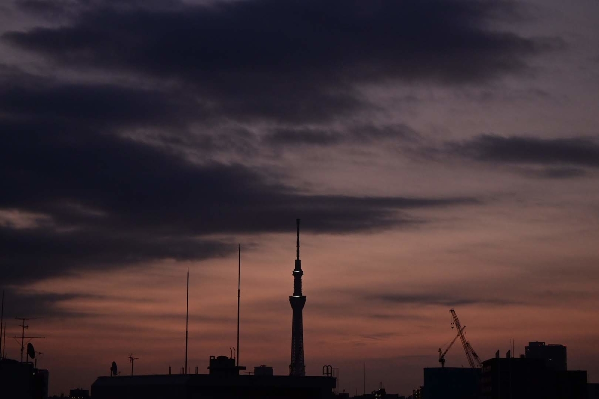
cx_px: 300
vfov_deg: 19.7
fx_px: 1148
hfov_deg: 29.2
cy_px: 200
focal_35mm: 69
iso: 800
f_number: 7.1
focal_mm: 46
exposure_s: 1/80
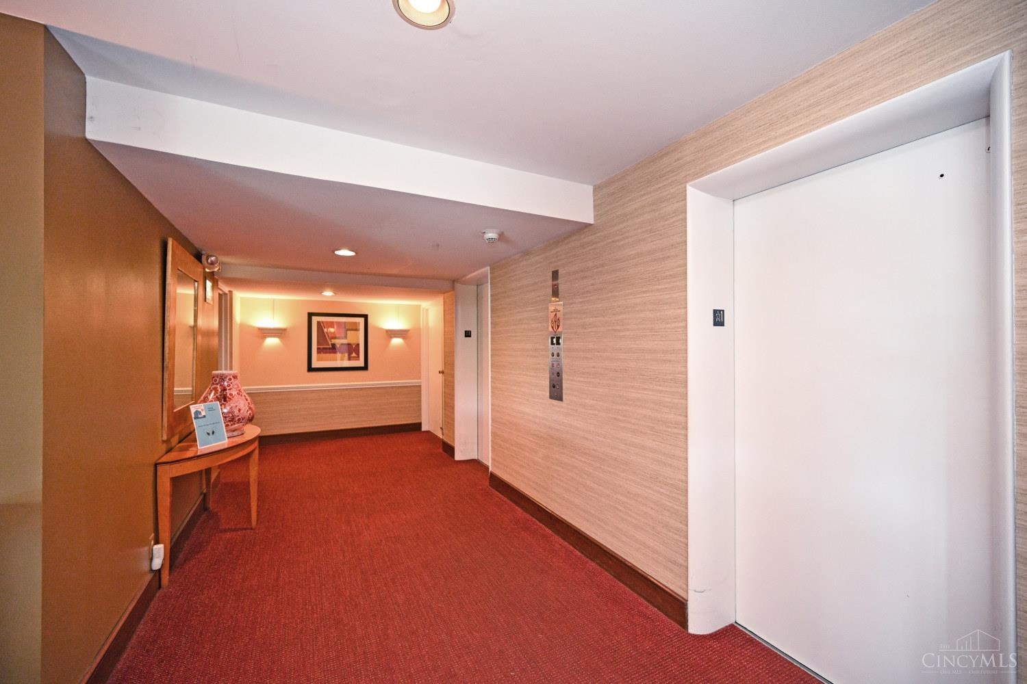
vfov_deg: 81.2
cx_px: 514
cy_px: 342
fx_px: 399
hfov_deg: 104.3
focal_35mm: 14
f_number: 4
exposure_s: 1/60
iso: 2200
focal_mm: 14
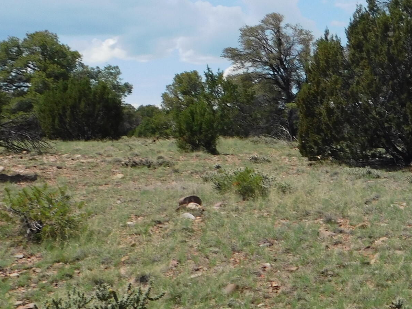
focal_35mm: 90
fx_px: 1071
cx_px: 431
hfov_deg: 20.9
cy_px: 84
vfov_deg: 16.3
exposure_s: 1/400
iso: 125
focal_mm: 6.3
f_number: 7
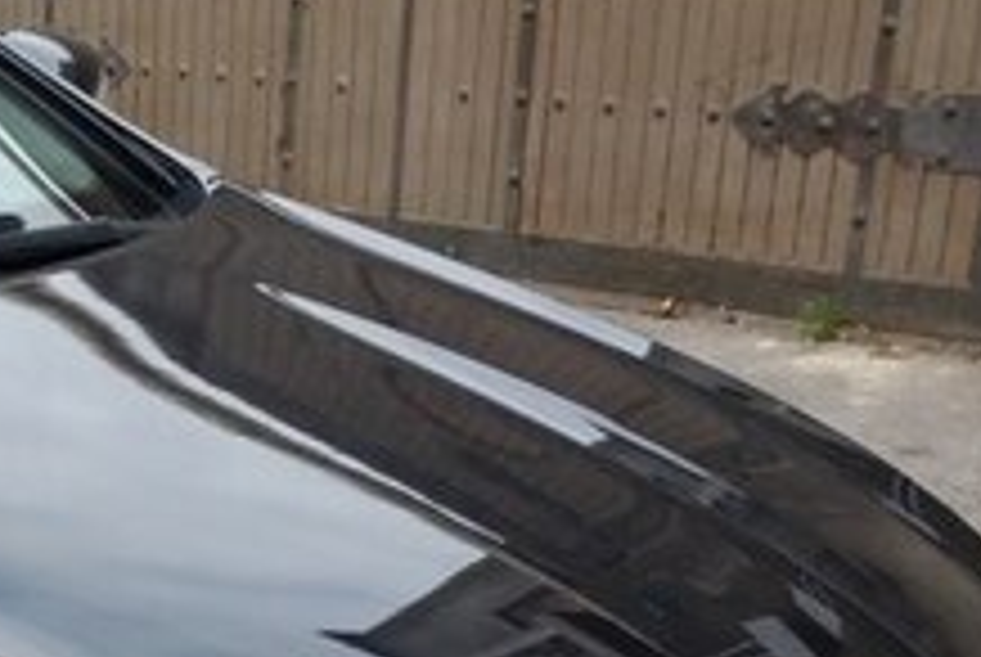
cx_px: -243
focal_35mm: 88
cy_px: 979
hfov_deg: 21.2
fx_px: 2401
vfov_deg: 14.5
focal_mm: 3.7
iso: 64
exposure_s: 1/488
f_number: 1.9
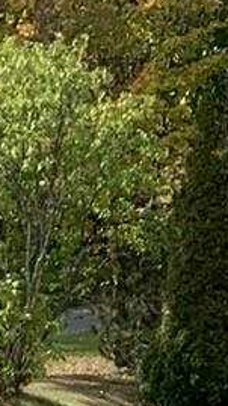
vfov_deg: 9.7
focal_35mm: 216
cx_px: -432
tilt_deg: -4.0
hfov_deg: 5.3
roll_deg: -3.0
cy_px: 607
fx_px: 2325
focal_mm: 4.25
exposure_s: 1/1427
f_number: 1.8
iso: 25
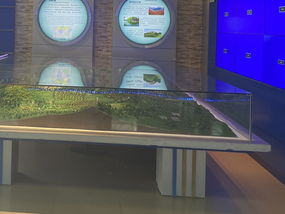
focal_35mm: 51
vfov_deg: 27.8
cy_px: 34
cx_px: 54
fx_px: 420
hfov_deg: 36.1
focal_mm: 4.2
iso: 100
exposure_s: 1/100
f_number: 1.6
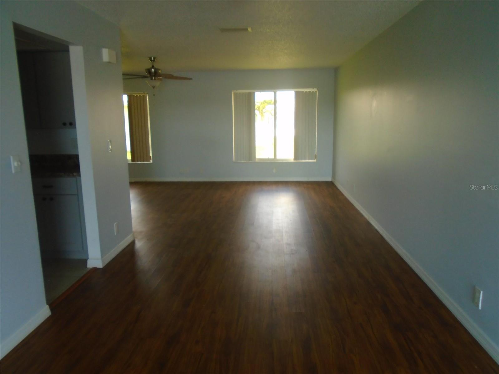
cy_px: 187
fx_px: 375
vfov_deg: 53.1
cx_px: 250
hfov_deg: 67.3
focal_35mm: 26
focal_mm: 4.6
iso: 200
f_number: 3.2
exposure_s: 1/30
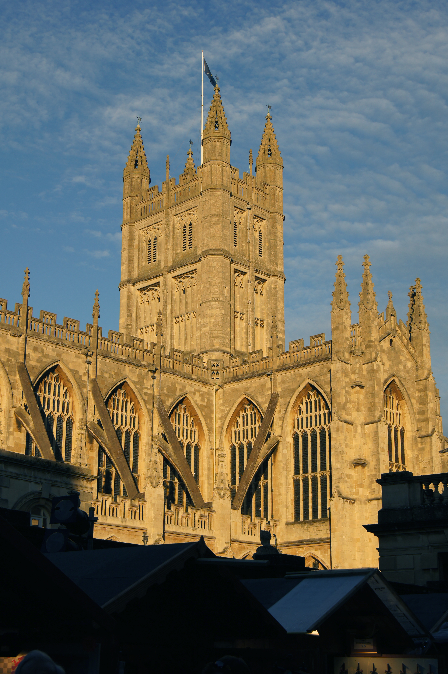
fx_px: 982
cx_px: 224
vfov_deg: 37.9
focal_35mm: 52
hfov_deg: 25.7
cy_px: 337
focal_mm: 35
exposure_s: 1/320
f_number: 8
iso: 100
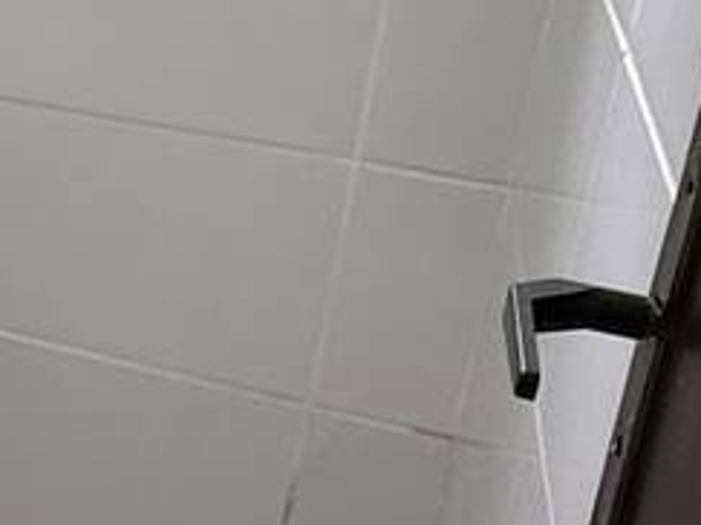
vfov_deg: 17.4
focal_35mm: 83
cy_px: 32
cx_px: -600
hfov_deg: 18.1
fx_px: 1680
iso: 200
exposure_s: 1/99
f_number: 2.2
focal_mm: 2.22
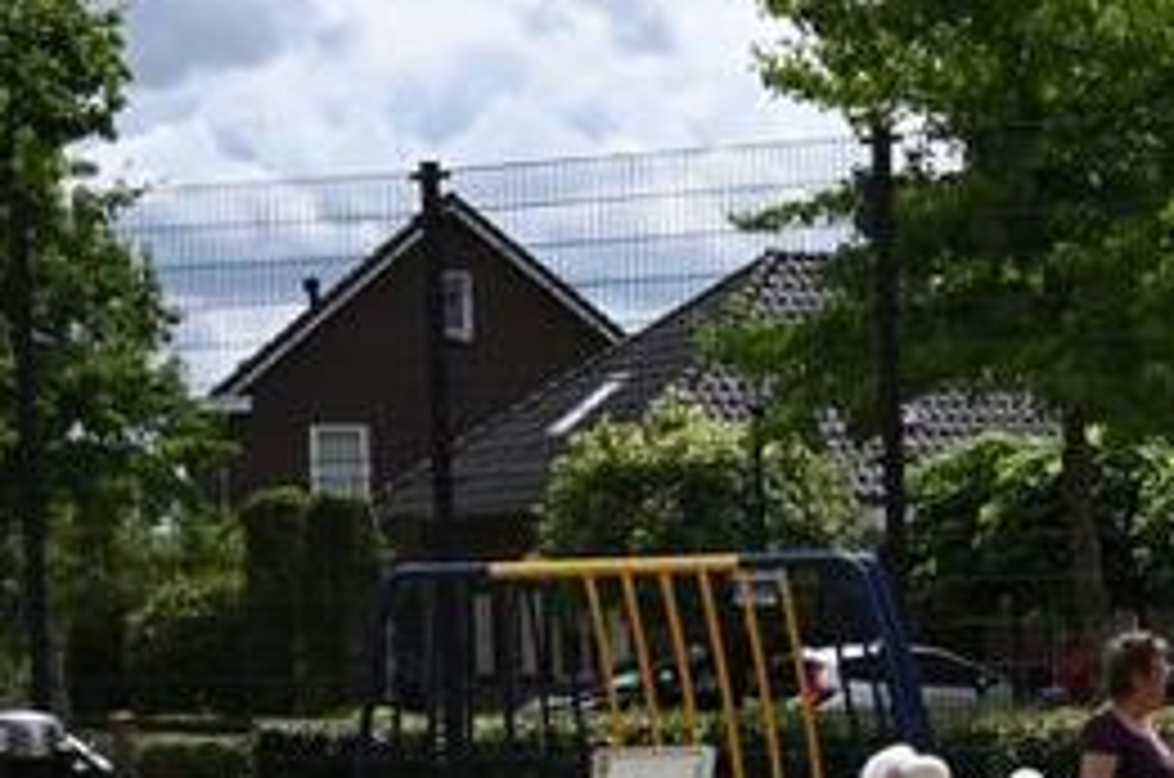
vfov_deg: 8.9
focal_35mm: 152
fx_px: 4948
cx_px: 1547
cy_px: 947
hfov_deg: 13.1
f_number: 14
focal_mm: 40
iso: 640
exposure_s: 1/640
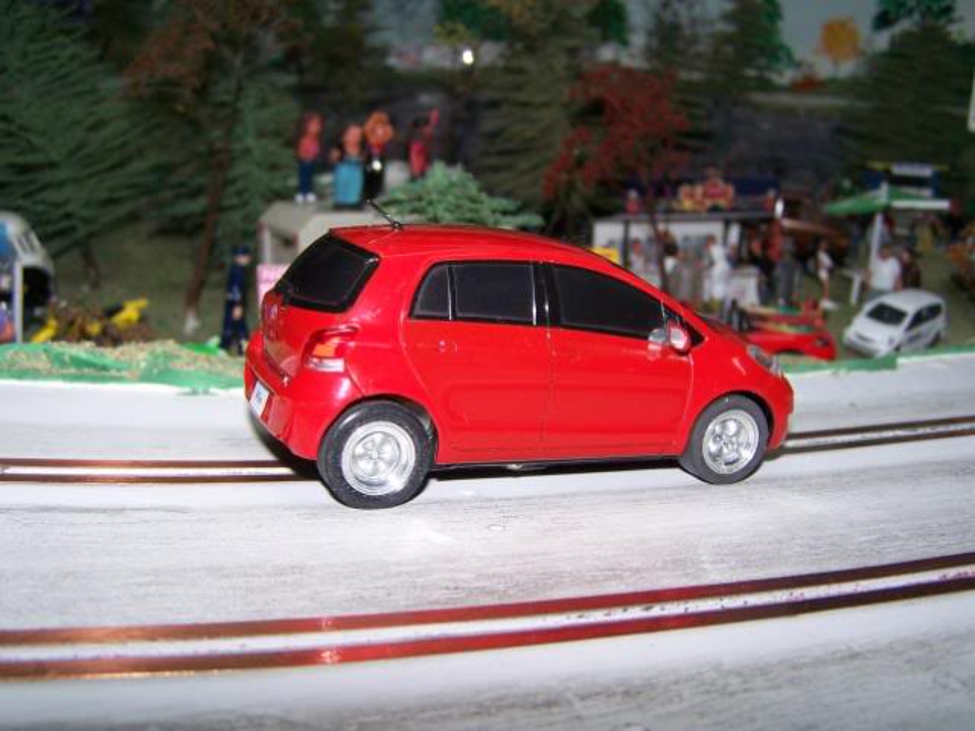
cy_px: 366
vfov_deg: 36.0
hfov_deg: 46.8
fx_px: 1127
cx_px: 488
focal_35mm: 40
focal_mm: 6.7
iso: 80
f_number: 2.8
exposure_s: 1/60
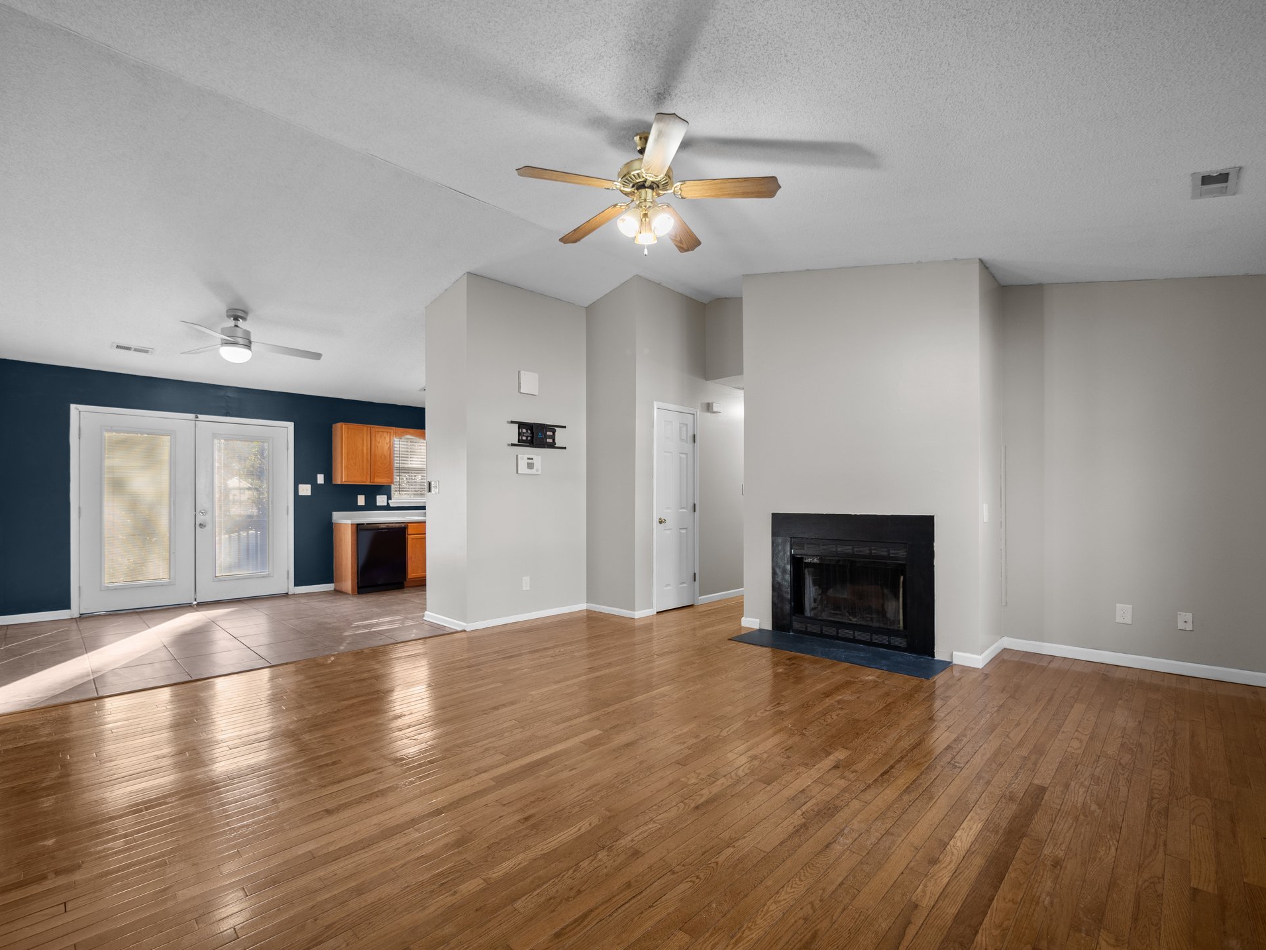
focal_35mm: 15
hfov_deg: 98.2
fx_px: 549
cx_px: 622
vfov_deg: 81.7
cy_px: 501
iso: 200
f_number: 4
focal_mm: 7
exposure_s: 1/10
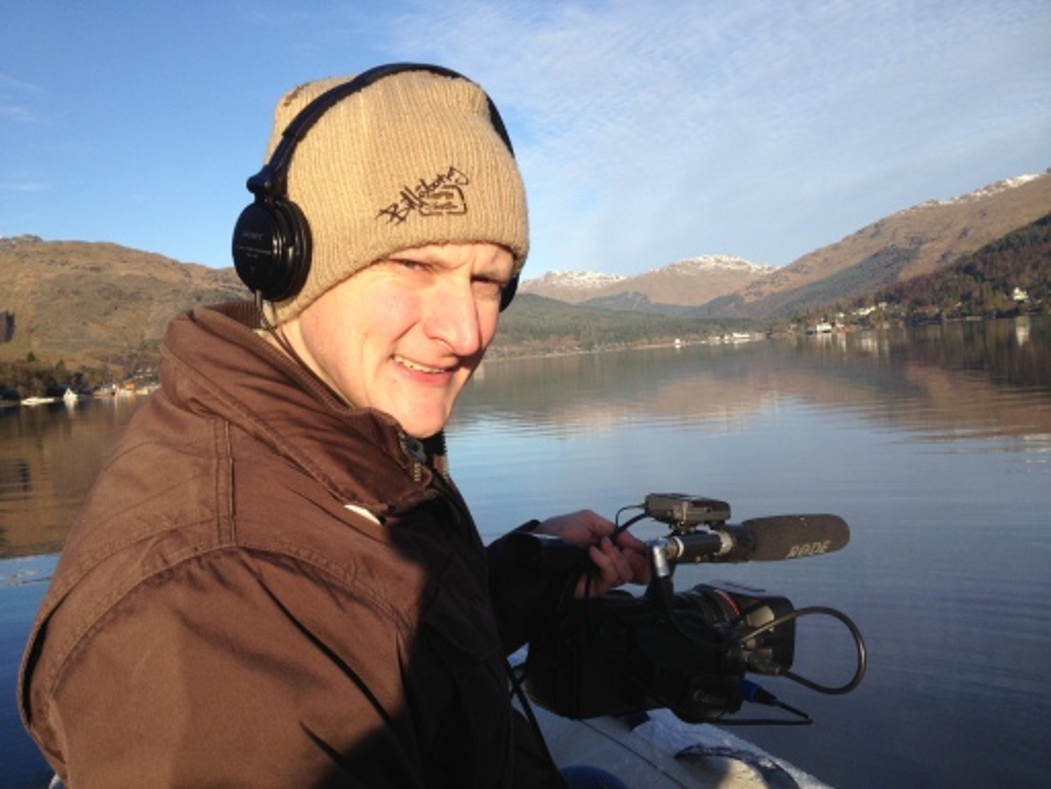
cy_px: 394
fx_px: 1063
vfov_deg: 40.7
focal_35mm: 35
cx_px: 526
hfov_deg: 52.6
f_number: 2.4
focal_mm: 4.28
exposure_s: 1/1346
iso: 50
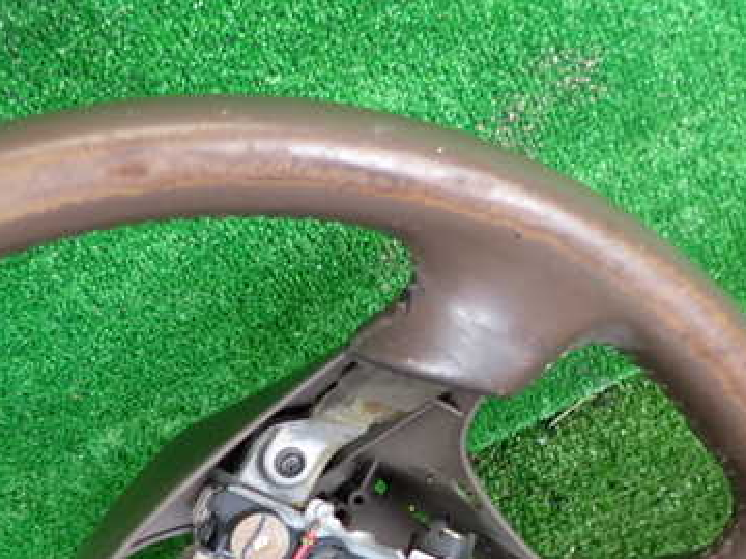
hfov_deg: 38.2
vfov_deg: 29.1
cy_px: 298
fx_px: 1078
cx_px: 350
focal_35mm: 50
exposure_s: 1/60
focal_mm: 5.4
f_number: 2.3
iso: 200
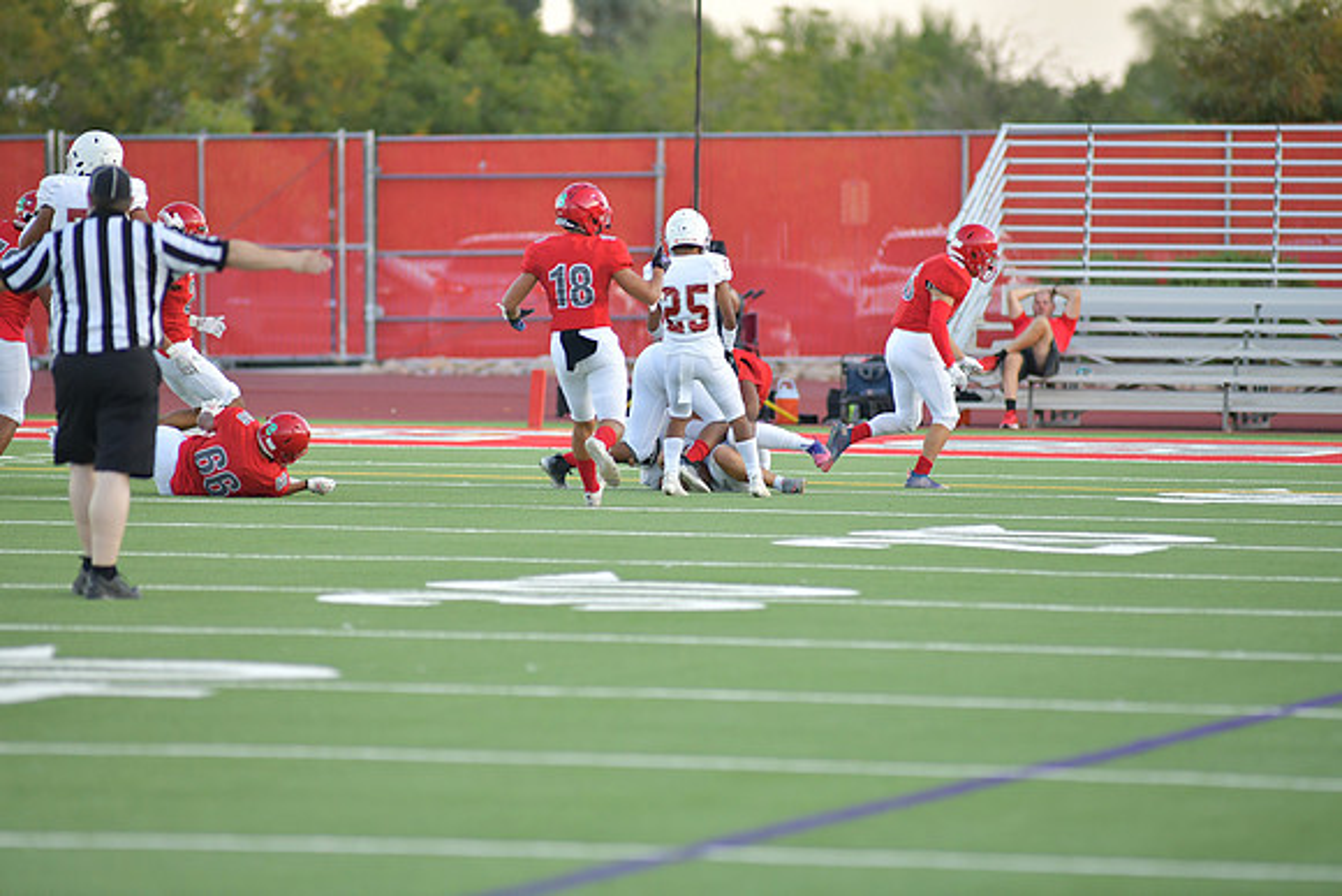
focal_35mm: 300
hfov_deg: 6.9
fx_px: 11185
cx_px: 671
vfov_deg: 4.6
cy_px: 448
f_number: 3.5
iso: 1000
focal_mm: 300
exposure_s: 1/1250
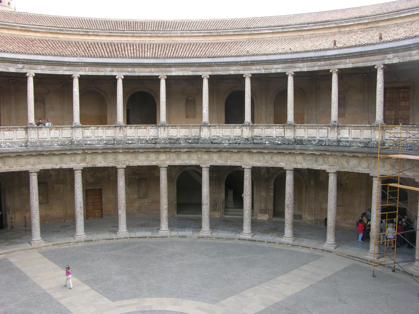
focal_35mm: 35
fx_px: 424
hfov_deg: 52.6
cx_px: 210
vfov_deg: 40.7
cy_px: 157
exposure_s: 1/83.3
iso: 50
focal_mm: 8.9
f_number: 4
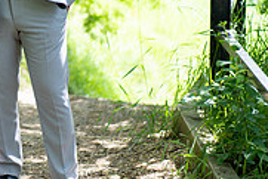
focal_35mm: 176
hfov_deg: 11.4
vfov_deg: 7.7
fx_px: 1311
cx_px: -53
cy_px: -55
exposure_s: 1/800
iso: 100
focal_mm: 55
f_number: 1.8
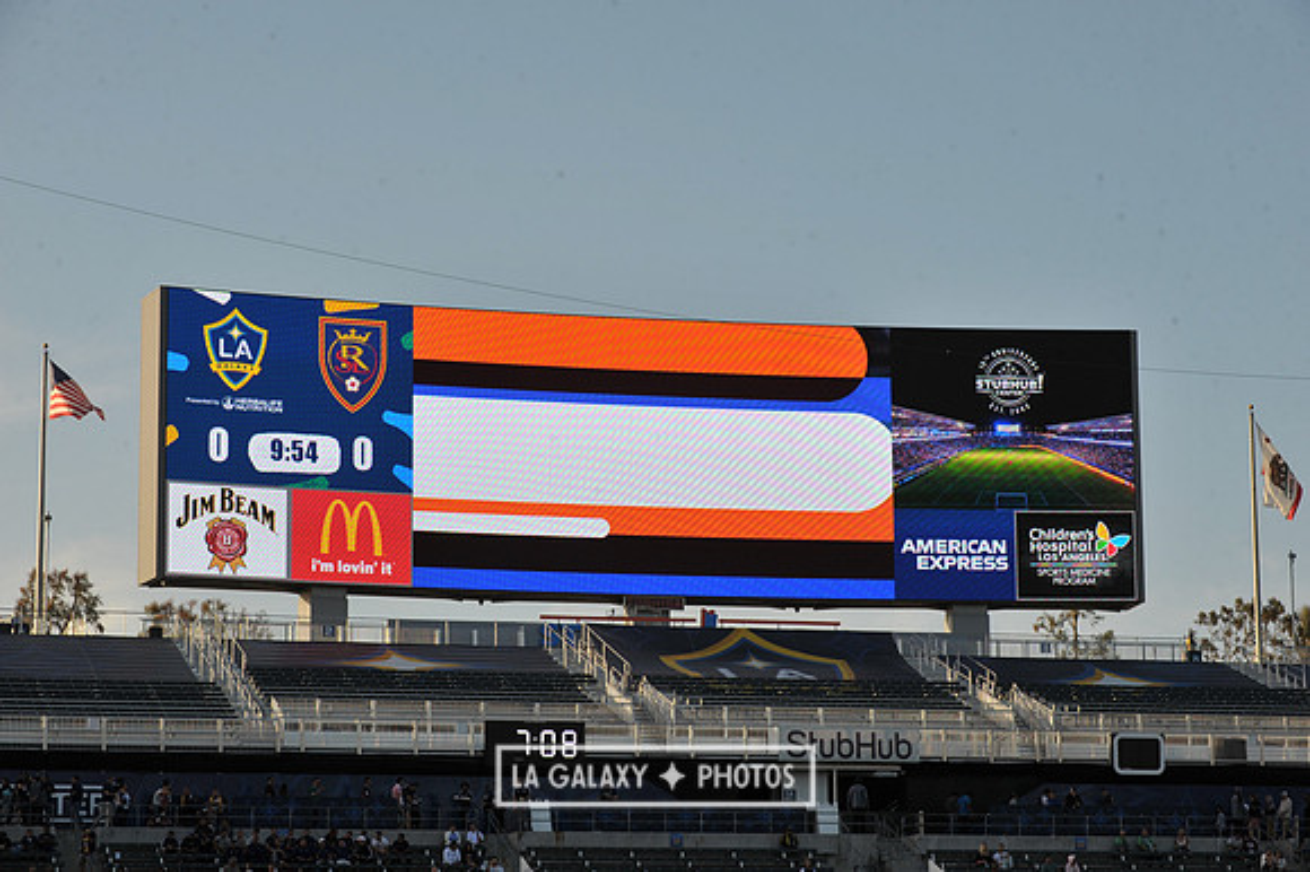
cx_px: 655
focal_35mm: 102
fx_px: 3709
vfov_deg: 13.4
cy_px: 436
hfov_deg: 20.0
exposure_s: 1/500
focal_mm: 102
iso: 400
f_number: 11
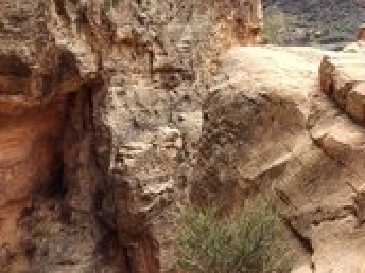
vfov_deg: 19.2
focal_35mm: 75
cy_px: 8
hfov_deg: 22.0
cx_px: 531
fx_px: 791
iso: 12
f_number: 1.8
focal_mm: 6.4
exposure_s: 1/253
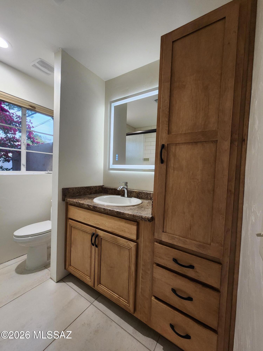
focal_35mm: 13
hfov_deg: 89.9
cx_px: 132
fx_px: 132
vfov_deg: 106.2
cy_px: 176
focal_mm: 2.2
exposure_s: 1/60
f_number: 2.2
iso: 400
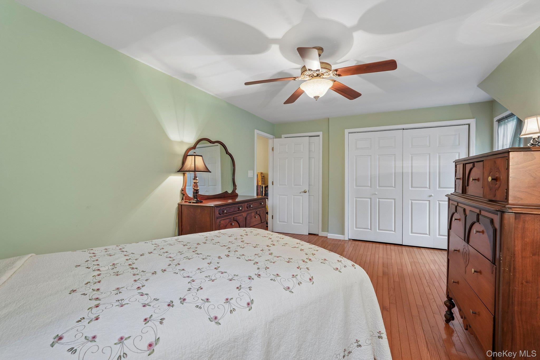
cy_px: 180
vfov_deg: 73.7
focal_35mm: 16
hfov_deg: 96.7
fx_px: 240
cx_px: 270
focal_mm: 16
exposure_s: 1/3.33
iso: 400
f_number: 9
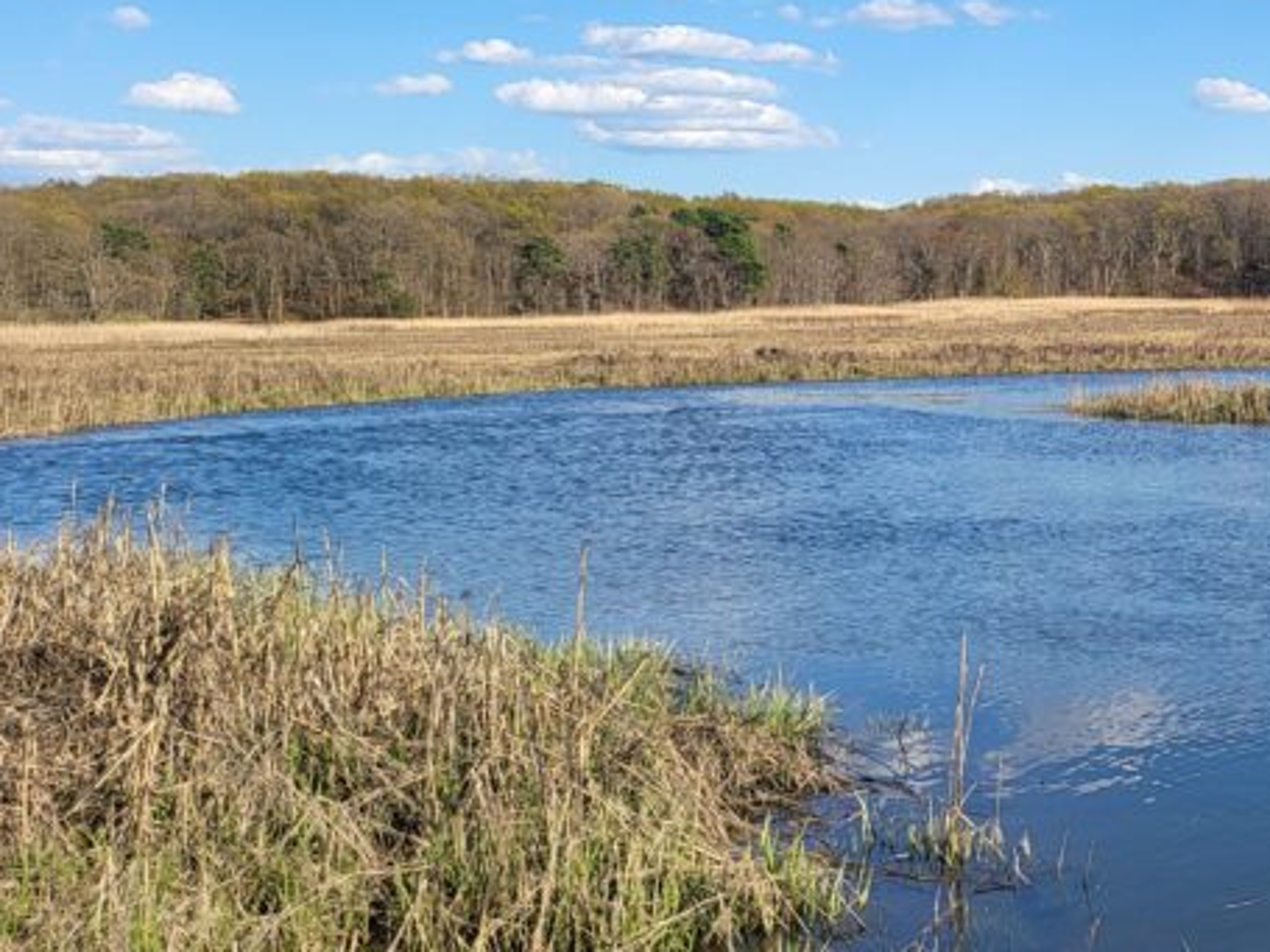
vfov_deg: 27.0
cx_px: 1312
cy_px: 371
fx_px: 1981
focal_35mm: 54
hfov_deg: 32.3
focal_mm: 5
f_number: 1.8
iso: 40
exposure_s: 1/1775
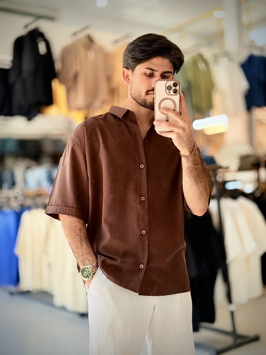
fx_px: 492
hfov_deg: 30.3
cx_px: 133
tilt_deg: -19.6
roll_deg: +5.2
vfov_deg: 39.7
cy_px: 178
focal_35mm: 48
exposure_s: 1/392
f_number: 1.78
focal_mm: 6.76
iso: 80
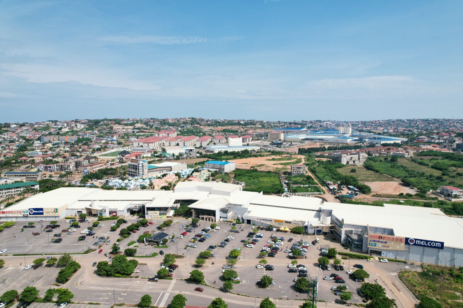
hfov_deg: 78.6
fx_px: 283
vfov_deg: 57.2
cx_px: 232
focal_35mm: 22
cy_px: 154
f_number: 2.8
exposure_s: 1/2000
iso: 100
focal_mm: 8.38
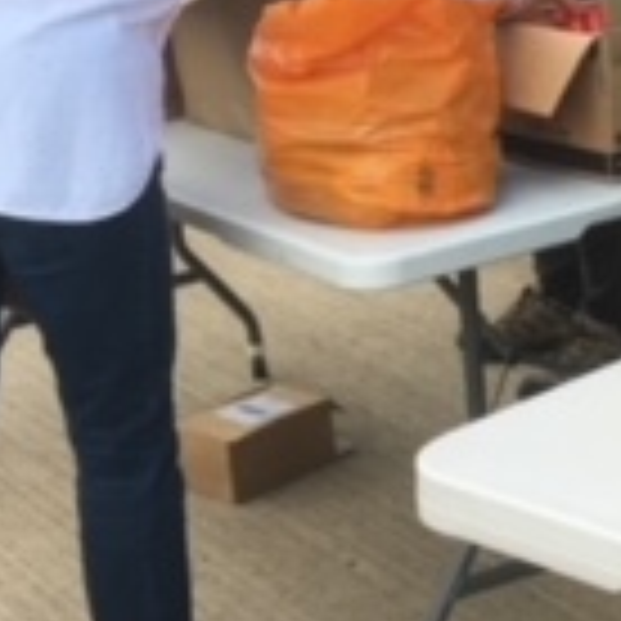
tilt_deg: -10.7
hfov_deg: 14.4
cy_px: 94
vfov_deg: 14.5
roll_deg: +2.7
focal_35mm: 119
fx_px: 2415
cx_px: 639
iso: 25
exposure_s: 1/615
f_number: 2.2
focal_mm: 4.15
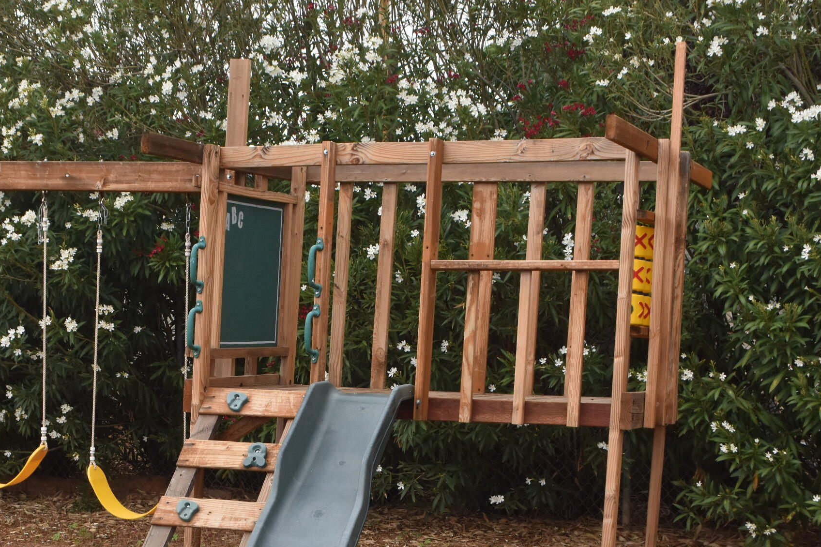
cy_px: 282
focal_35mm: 69
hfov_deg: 29.0
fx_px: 1573
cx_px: 243
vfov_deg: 19.7
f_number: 8
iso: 500
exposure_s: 1/500
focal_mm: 26
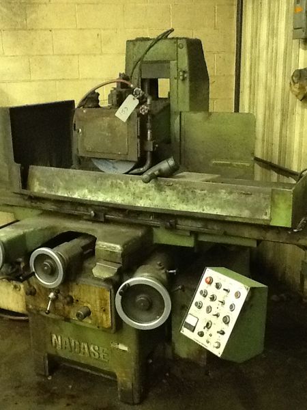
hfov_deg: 32.9
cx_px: 154
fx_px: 520
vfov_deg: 42.9
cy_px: 205
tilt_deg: -18.0
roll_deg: +1.5
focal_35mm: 44
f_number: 2.4
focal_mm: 2.03
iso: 320
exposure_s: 1/15
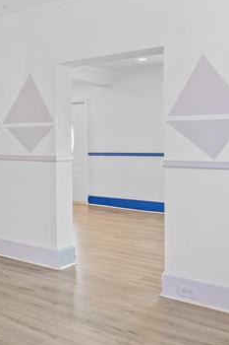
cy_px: 142
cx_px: -107
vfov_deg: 47.2
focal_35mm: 41
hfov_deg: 25.3
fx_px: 392
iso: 100
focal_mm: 14
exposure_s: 1/8
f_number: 8
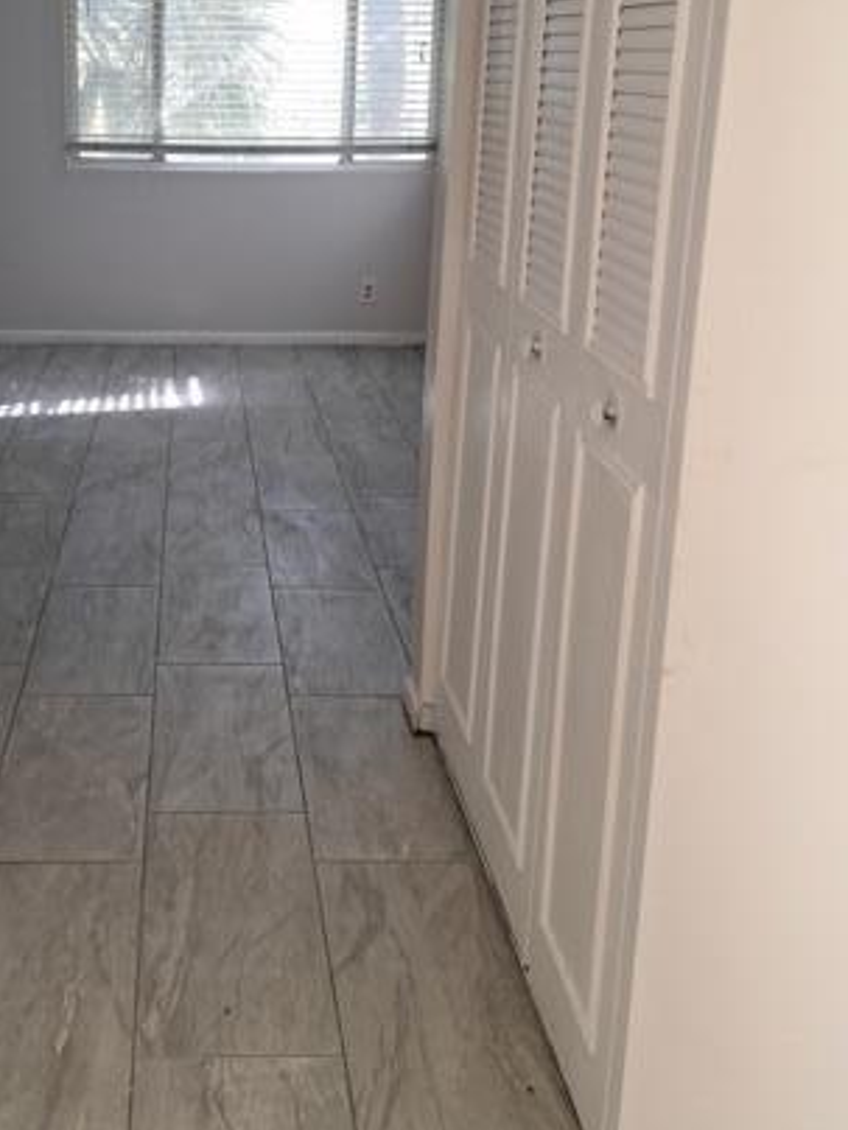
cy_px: 352
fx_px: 1241
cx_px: 221
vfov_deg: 47.9
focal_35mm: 38
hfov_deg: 36.9
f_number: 1.8
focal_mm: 5.23
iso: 125
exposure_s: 1/60
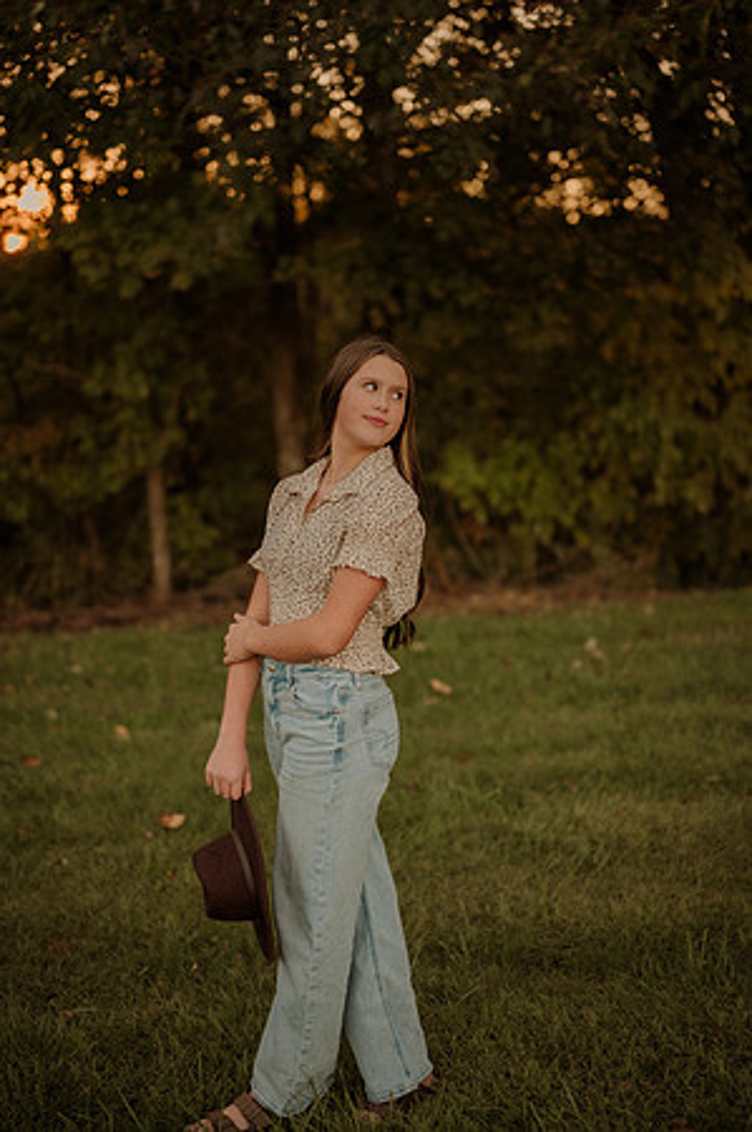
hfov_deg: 26.9
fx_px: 1570
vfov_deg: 39.6
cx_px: 376
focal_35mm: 50
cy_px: 566
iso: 250
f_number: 2
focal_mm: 50
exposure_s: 1/400
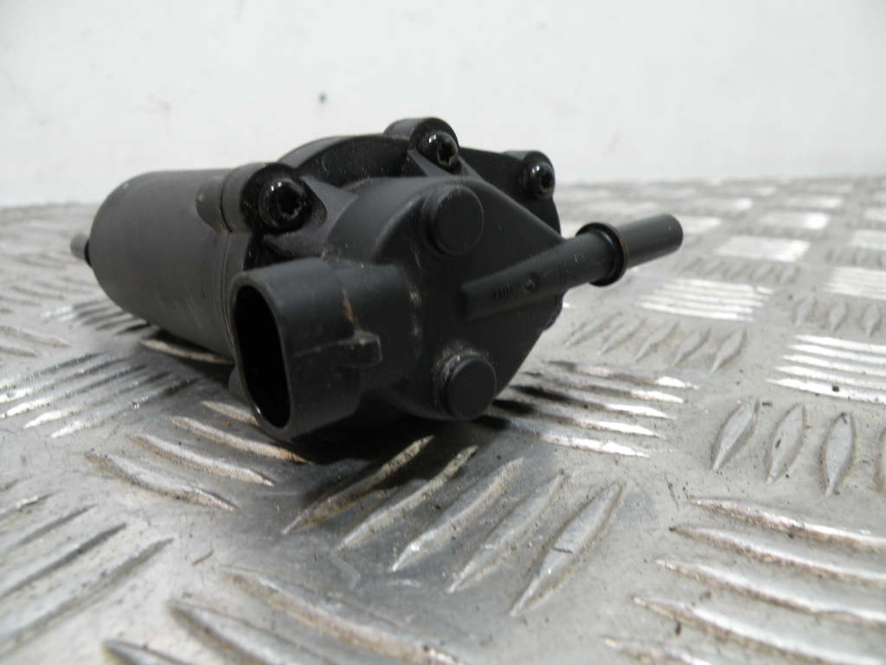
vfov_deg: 51.4
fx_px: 691
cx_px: 443
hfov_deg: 65.3
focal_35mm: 27
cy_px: 332
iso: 73
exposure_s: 1/49
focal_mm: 4.7
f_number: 3.2
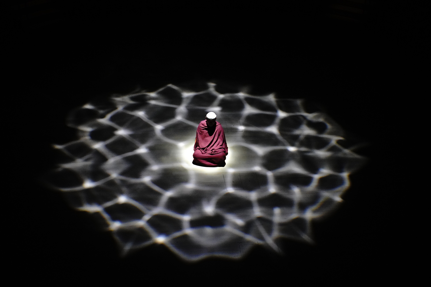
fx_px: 562
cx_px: 216
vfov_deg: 28.6
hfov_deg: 41.9
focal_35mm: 47
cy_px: 144
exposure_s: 1/125
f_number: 5.6
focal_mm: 47
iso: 8000
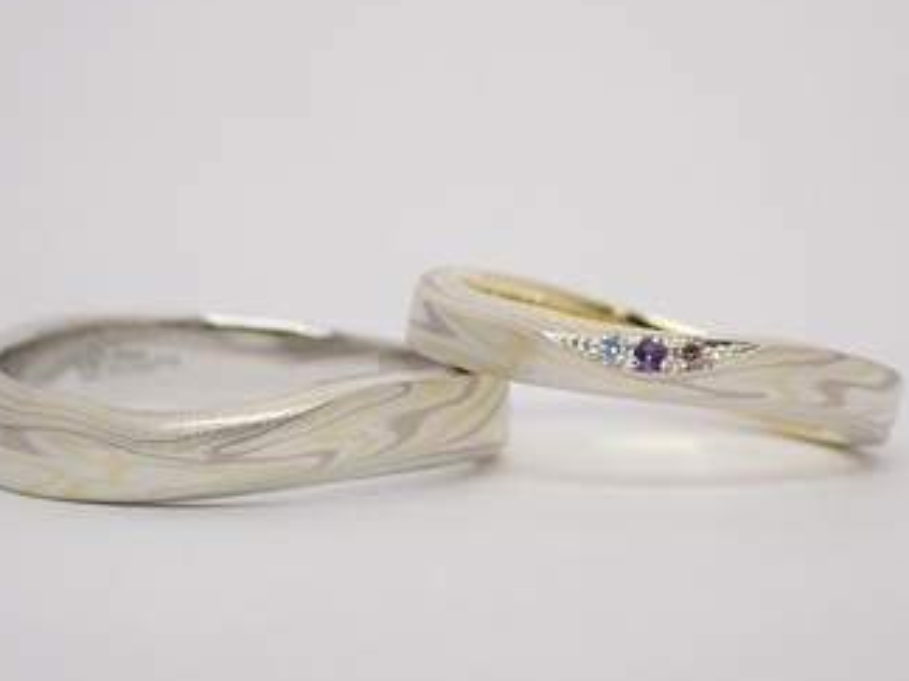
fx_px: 2810
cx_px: 426
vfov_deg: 13.8
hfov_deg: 18.4
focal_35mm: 107
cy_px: 388
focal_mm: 13.65
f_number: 4.1
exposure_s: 1/100
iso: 200
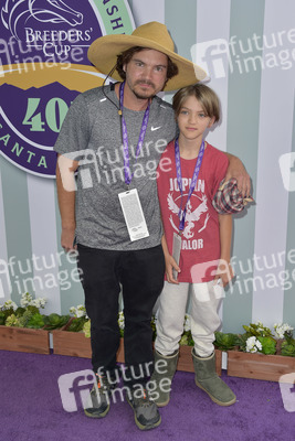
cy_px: 220
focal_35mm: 44
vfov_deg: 44.5
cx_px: 148
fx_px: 540
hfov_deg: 30.5
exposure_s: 1/250
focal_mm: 44
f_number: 6.3
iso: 250
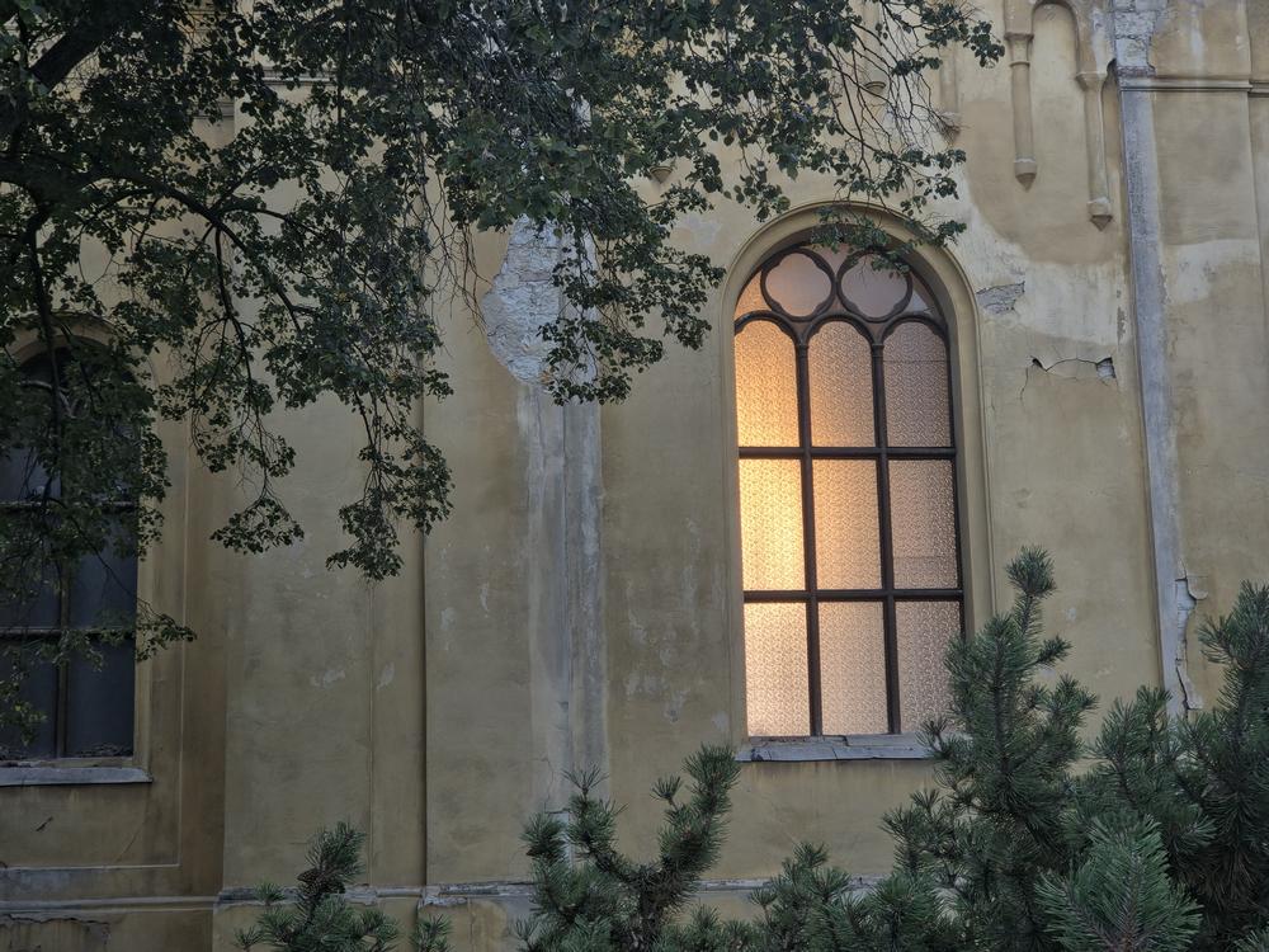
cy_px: 476
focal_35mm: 69
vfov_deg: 21.3
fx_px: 2529
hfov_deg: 28.2
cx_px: 634
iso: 32
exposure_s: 1/100
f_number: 2.4
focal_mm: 7
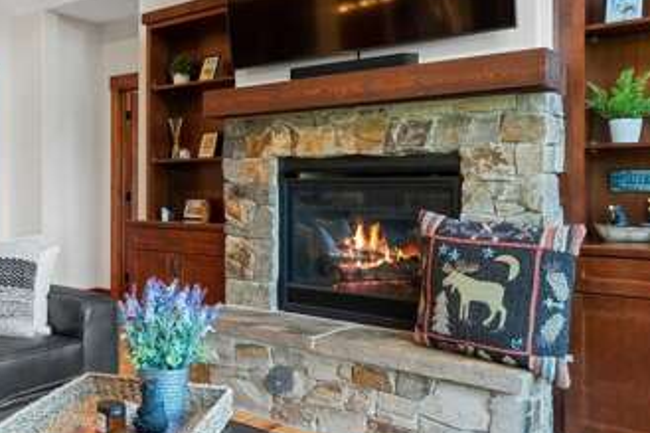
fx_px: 632
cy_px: 174
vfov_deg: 37.7
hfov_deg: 50.4
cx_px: 111
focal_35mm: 35
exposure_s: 1/3
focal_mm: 10
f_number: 6.3
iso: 200
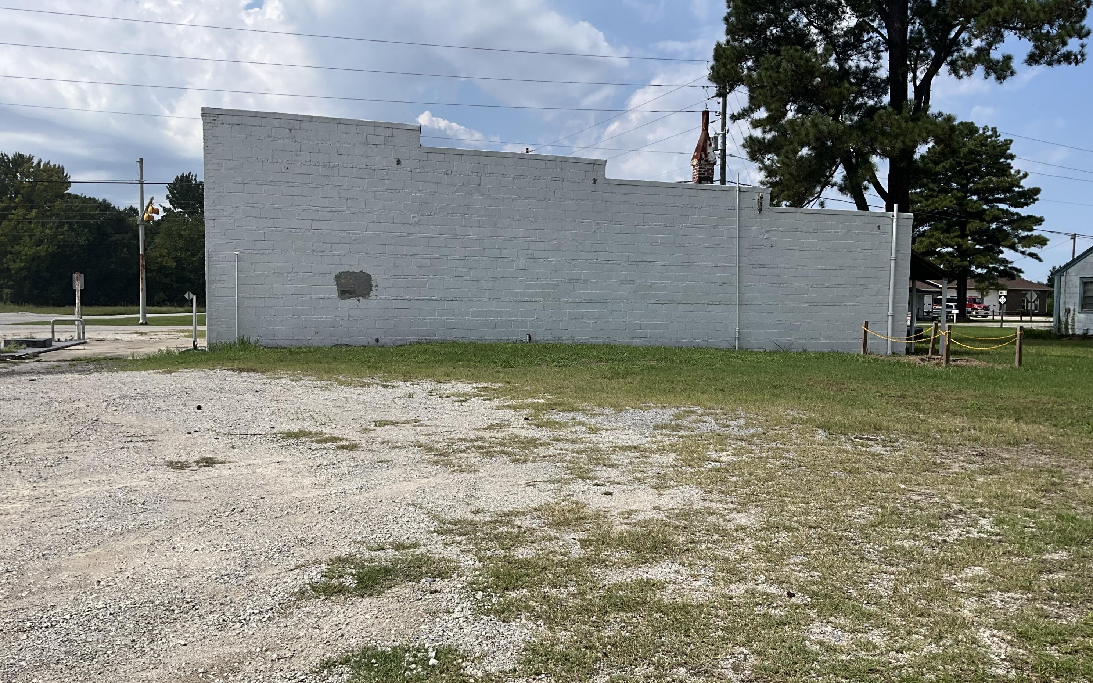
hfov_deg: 61.2
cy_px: 355
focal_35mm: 31
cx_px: 545
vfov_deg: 40.6
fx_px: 923
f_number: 1.8
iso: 25
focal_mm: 3
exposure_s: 1/3125
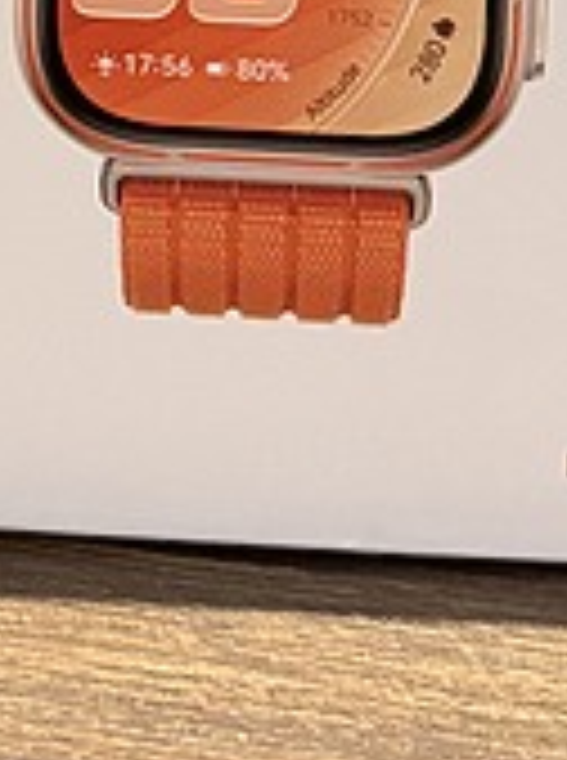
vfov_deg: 12.3
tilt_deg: -8.5
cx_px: -450
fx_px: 3245
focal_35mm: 148
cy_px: -576
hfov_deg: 9.5
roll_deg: +0.8
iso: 500
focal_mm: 6.76
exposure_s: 1/60
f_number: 1.78
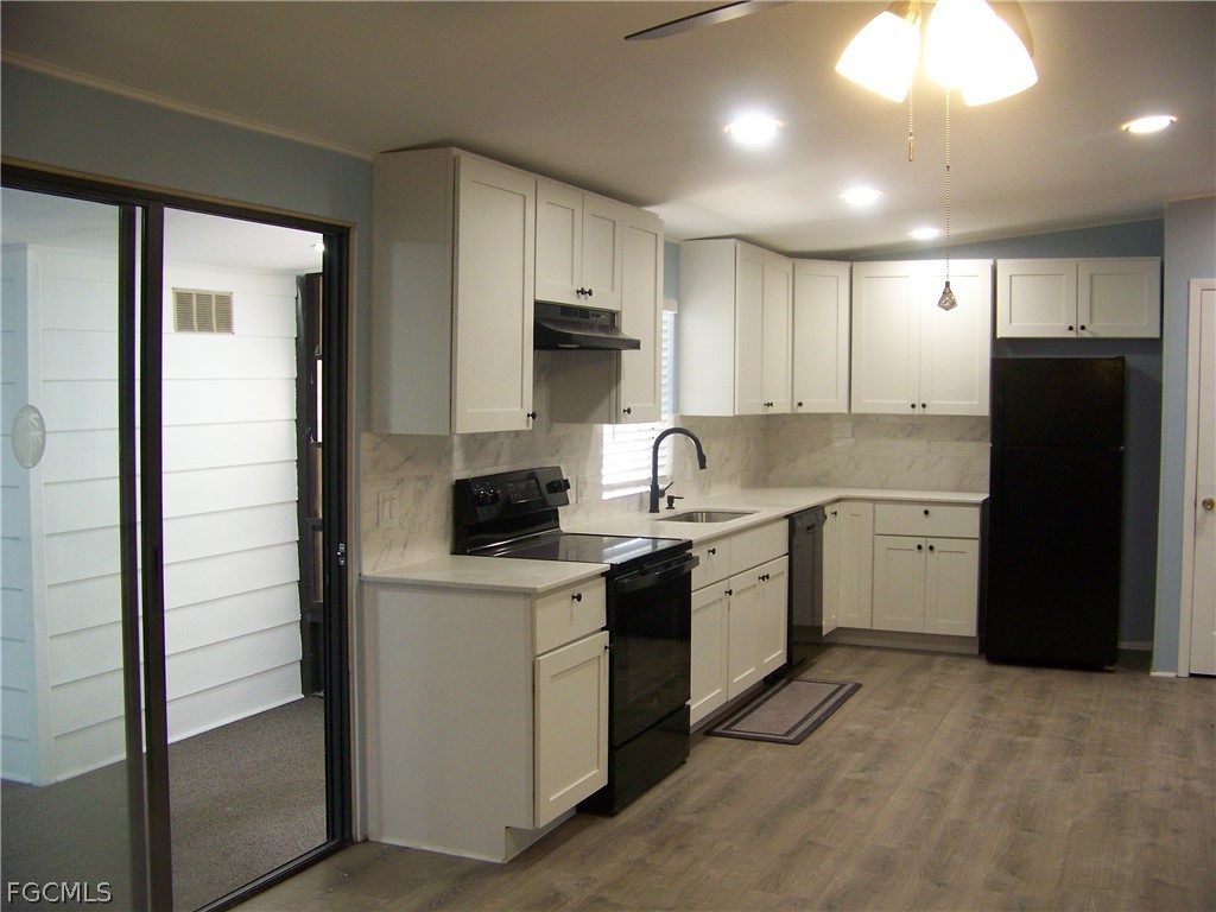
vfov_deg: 39.7
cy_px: 456
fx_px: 1265
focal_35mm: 36
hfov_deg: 51.4
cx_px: 608
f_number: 2.8
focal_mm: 5.85
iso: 125
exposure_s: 1/30
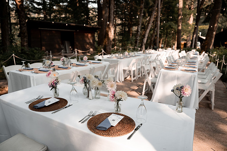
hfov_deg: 73.7
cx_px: 114
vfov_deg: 53.2
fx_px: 151
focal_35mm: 24
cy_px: 76
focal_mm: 24
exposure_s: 1/800
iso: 250
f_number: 2.8
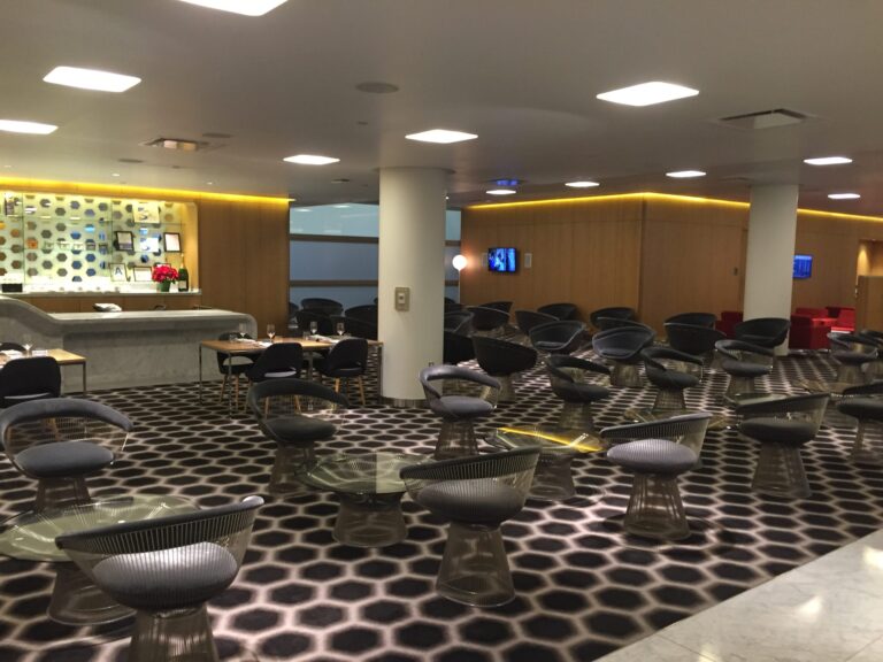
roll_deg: -0.5
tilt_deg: -5.8
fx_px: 740
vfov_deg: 48.2
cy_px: 331
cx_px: 442
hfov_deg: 61.7
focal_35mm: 29
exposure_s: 1/30
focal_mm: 4.15
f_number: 2.2
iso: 125
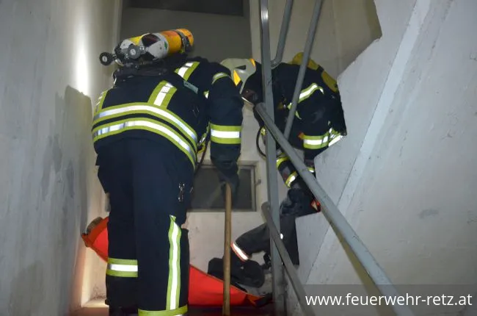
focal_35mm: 27
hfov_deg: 67.5
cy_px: 158
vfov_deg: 47.7
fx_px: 357
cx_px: 238
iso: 3200
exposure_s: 1/60
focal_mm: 18
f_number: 3.5
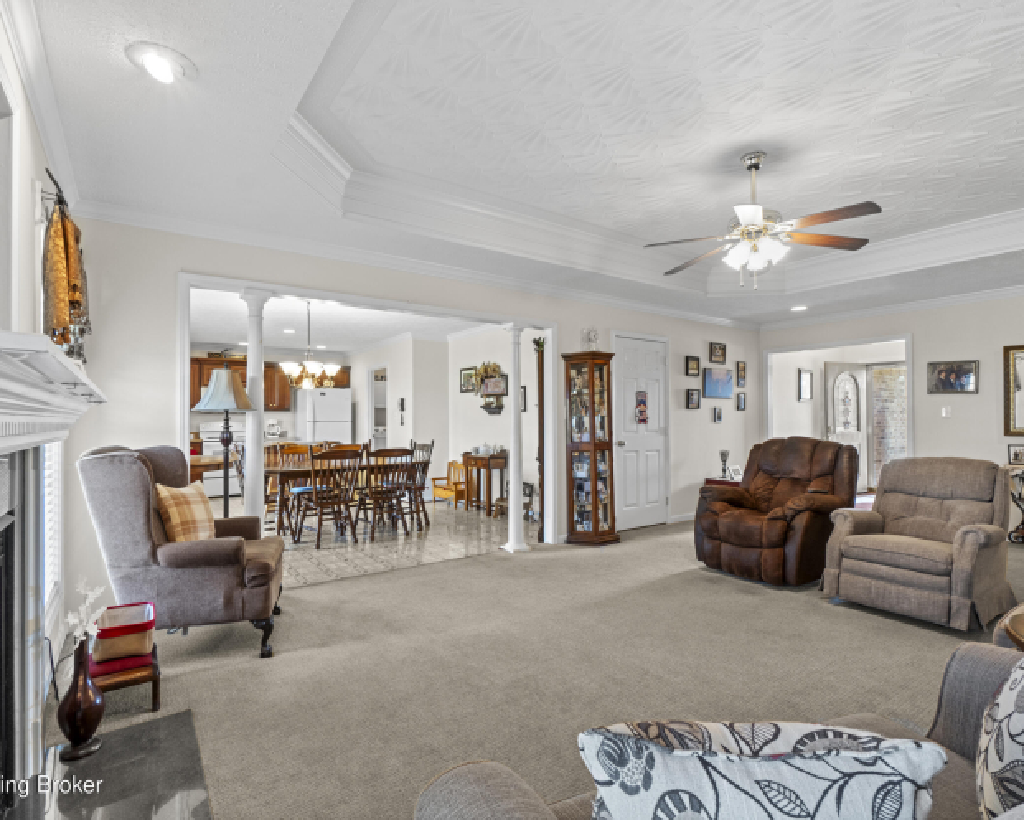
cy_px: 409
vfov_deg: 77.0
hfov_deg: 89.6
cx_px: 506
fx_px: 515
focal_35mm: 17
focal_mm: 10
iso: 400
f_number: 10
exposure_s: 1/1.67
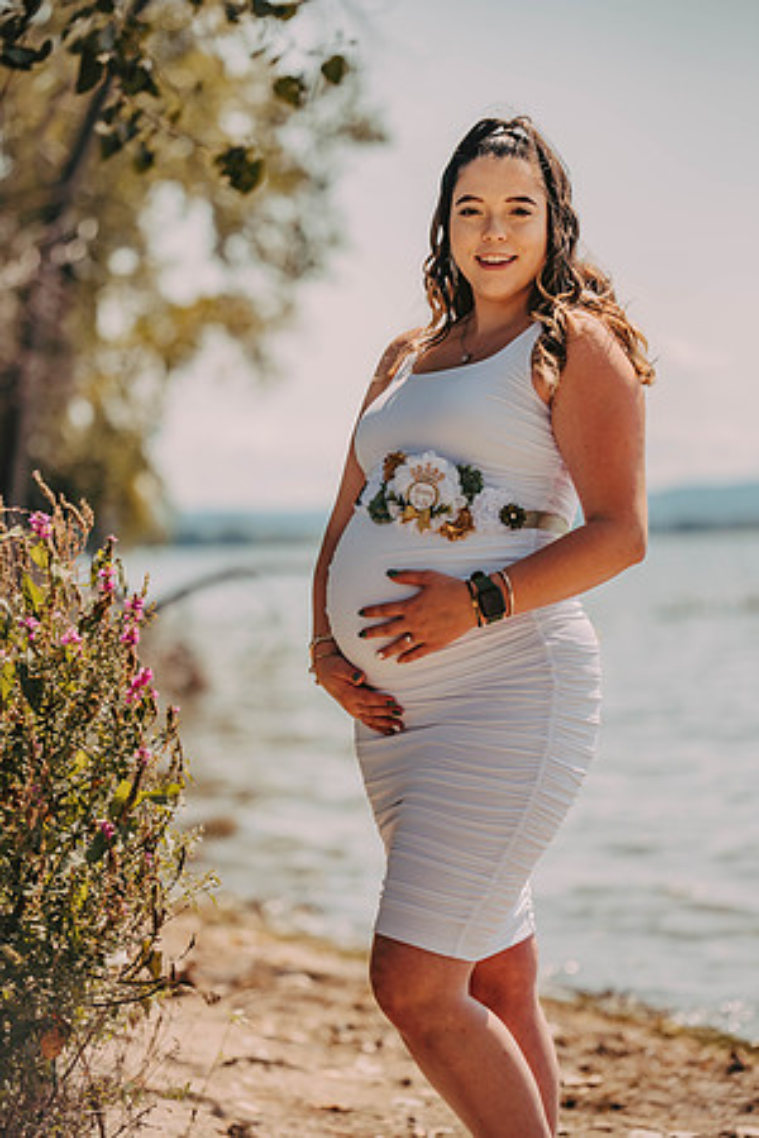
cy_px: 569
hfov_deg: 13.0
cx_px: 380
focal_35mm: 105
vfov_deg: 19.5
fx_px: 3320
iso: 250
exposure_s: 1/4000
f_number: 2.8
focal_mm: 105
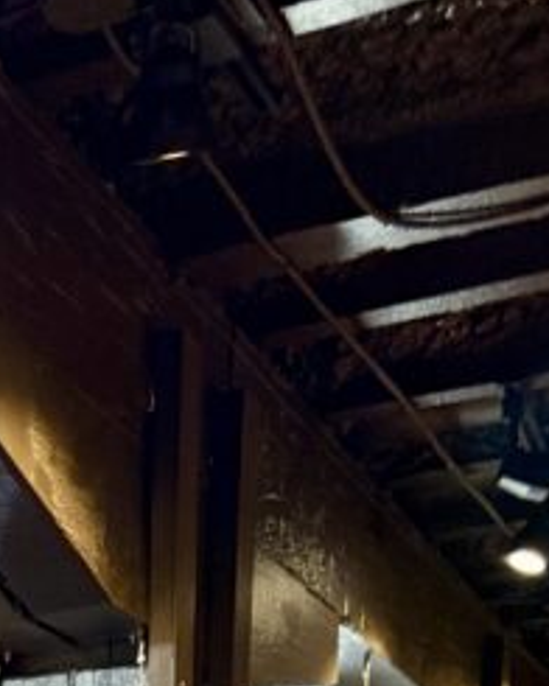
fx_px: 1990
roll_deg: +1.5
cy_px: 1330
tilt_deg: -5.0
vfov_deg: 15.8
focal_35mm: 98
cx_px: -235
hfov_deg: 14.8
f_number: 1.78
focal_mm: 6.76
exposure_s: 1/60
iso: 400
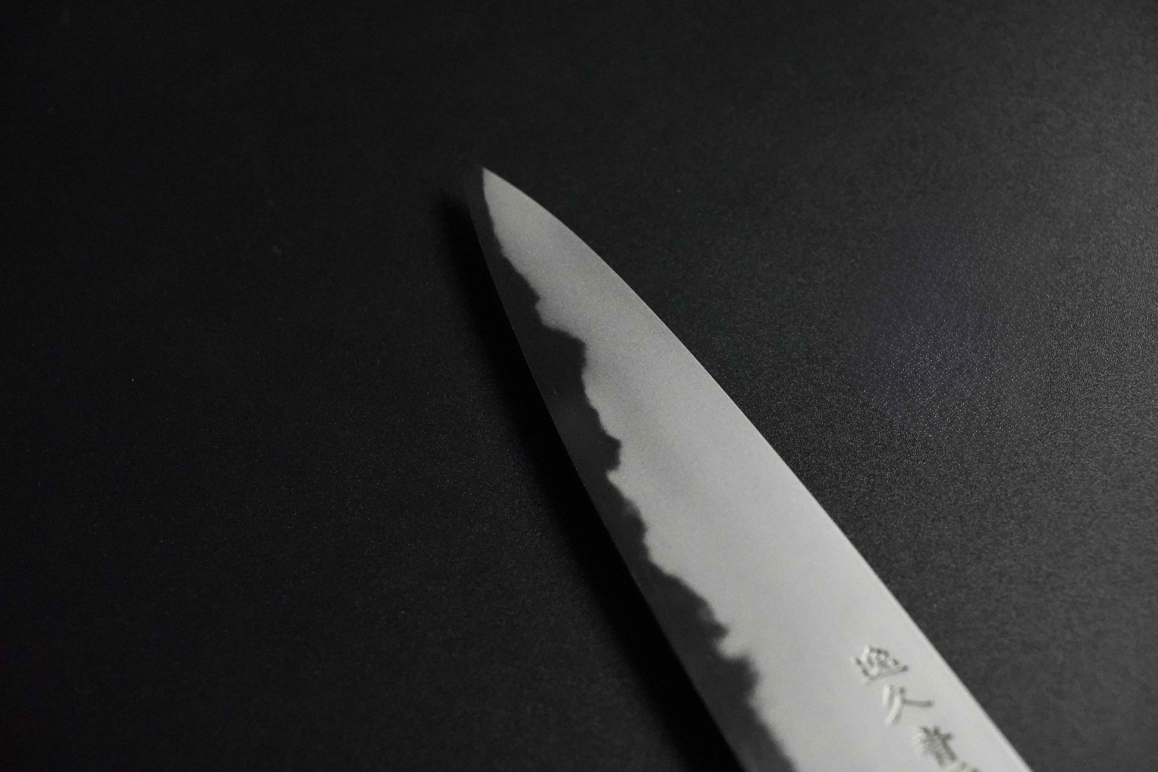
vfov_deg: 17.9
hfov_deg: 26.7
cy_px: 386
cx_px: 583
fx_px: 2444
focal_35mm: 76
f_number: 5
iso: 6400
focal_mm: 50
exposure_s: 1/160
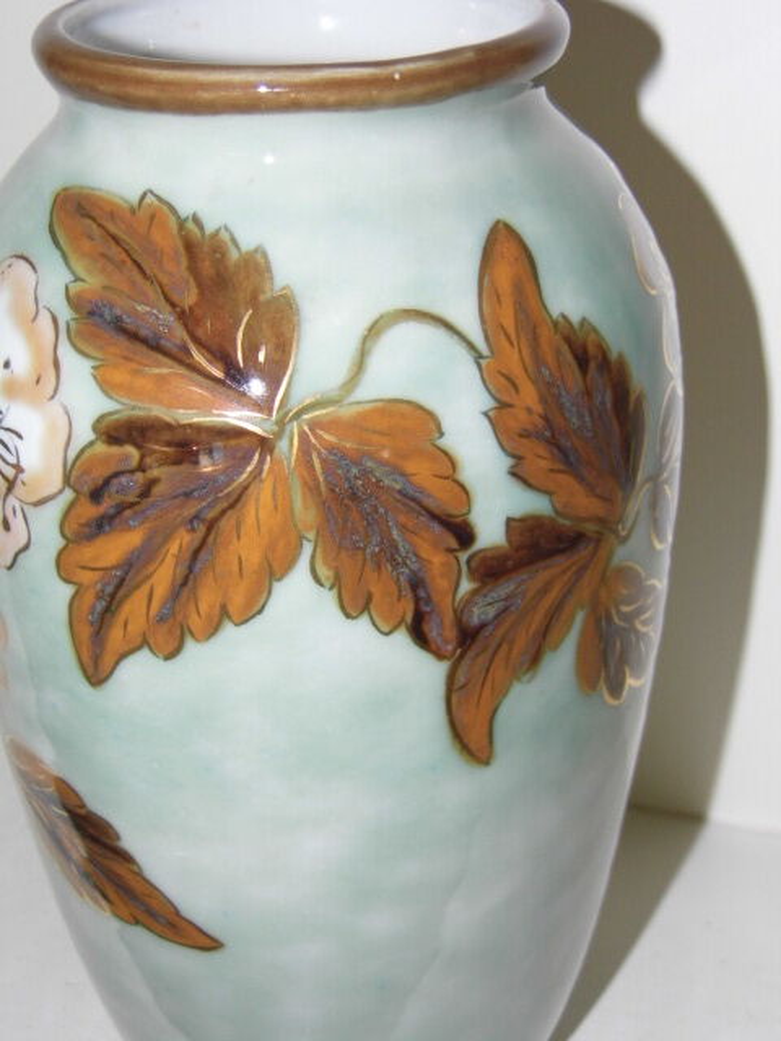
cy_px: 520
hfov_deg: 26.6
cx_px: 390
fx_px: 1655
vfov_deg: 34.9
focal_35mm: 55
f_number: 3.5
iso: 100
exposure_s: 1/80
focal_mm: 9.9
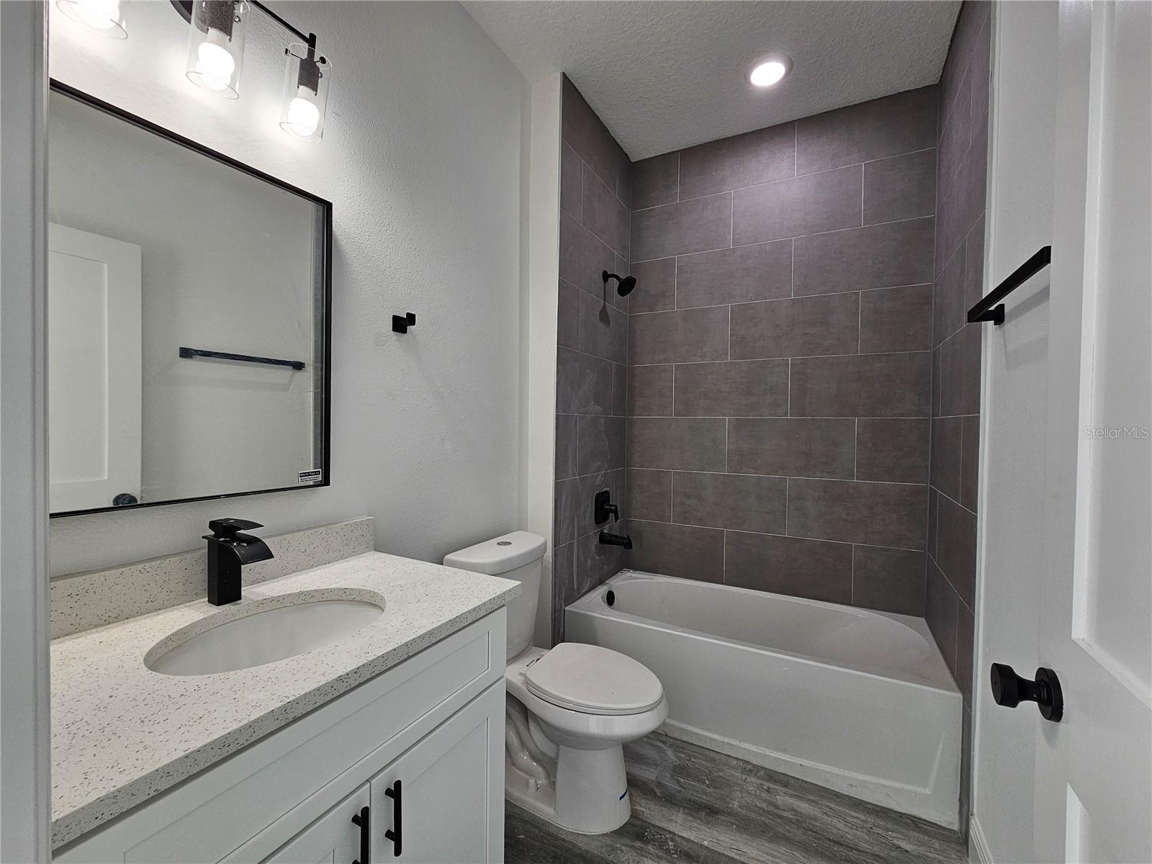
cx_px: 576
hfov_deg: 106.2
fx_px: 433
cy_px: 432
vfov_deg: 89.9
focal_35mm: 13
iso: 80
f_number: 2.2
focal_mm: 2.2
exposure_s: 1/120
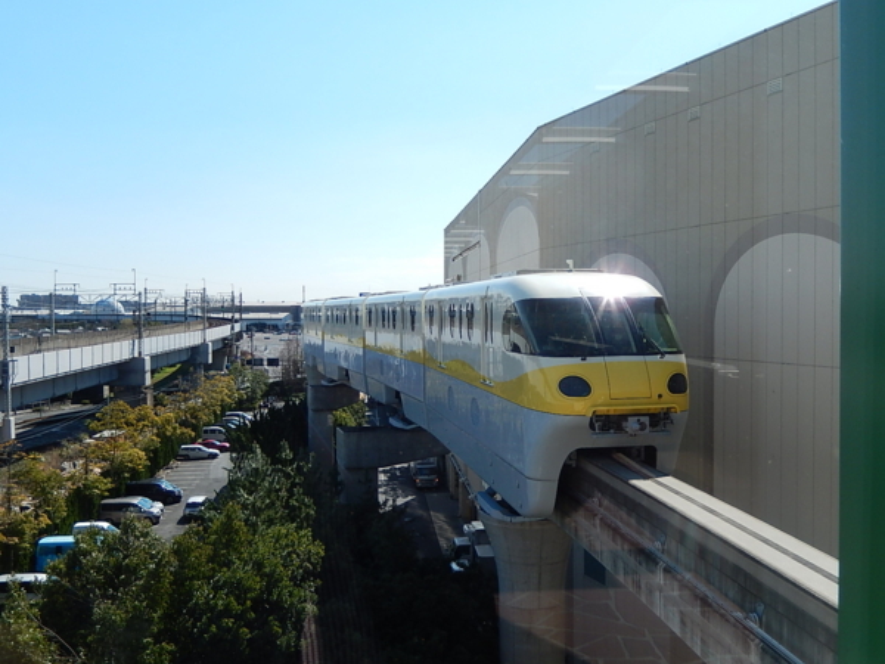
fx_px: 920
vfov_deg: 39.7
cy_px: 332
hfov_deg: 51.4
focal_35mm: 36
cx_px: 442
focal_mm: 6.5
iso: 125
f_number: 4
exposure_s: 1/1000
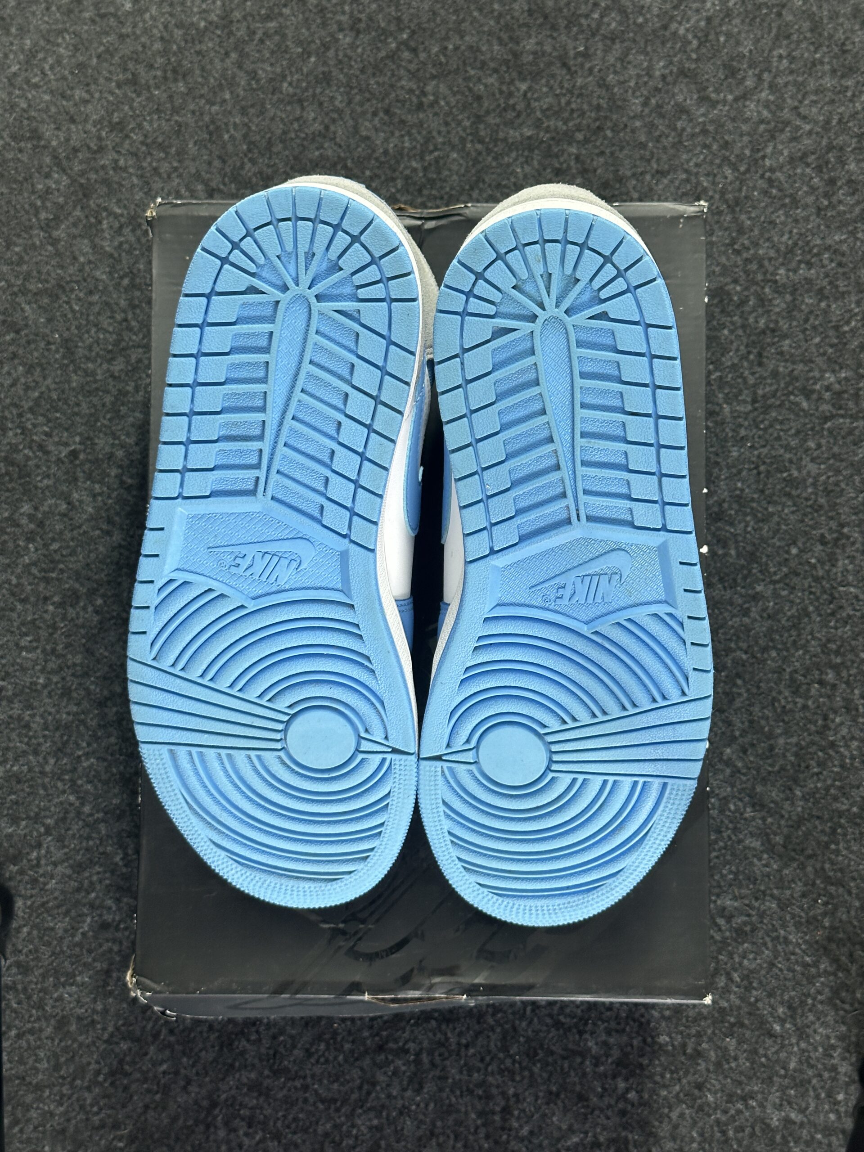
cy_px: 576
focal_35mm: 48
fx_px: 1597
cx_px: 432
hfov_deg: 30.3
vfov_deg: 39.7
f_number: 1.78
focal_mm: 6.86
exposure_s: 1/33
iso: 160
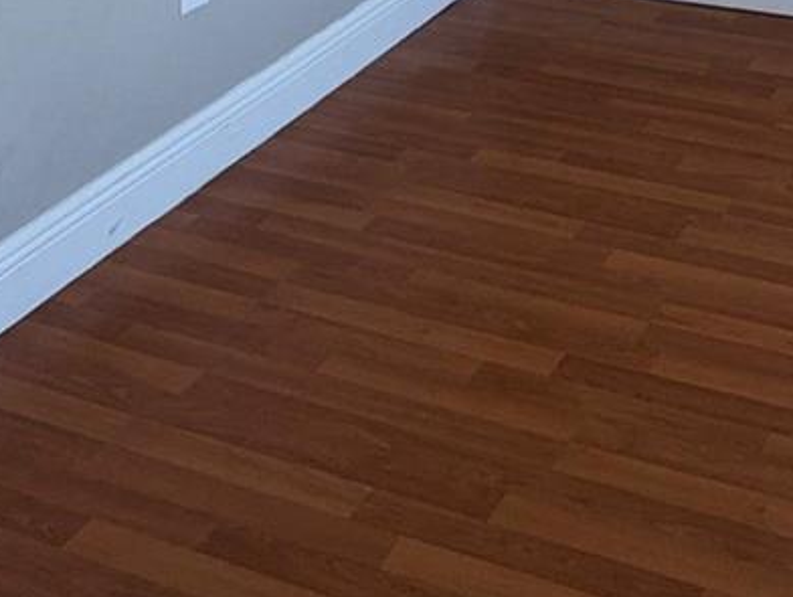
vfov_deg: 19.5
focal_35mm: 65
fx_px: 1491
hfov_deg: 29.6
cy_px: -320
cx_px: 530
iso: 54
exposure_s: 1/38
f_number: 2.2
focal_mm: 2.35
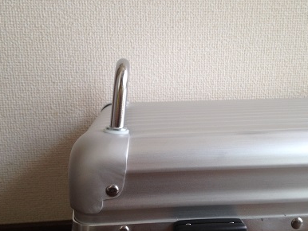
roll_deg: +1.9
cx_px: 160
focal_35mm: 41
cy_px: 128
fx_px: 365
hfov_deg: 45.7
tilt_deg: -12.0
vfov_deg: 35.1
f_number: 2.4
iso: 64
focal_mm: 4.12
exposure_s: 1/20
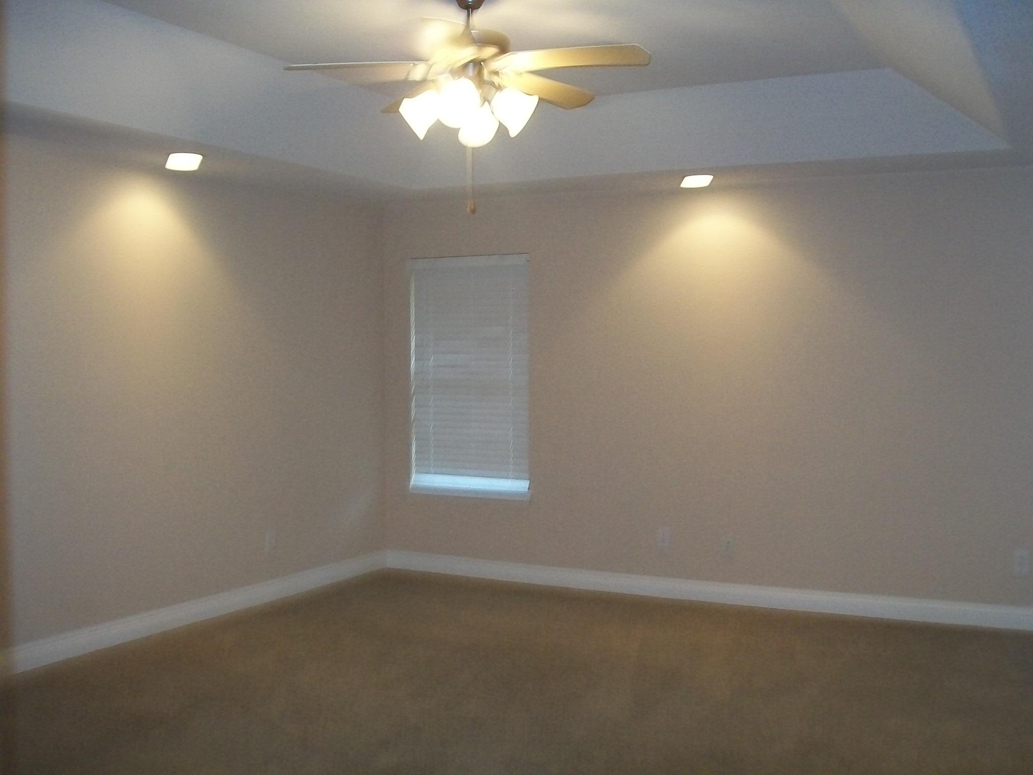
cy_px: 388
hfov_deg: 51.4
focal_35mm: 36
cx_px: 516
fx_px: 1074
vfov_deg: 39.7
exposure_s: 1/30
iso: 240
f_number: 2.7
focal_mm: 6
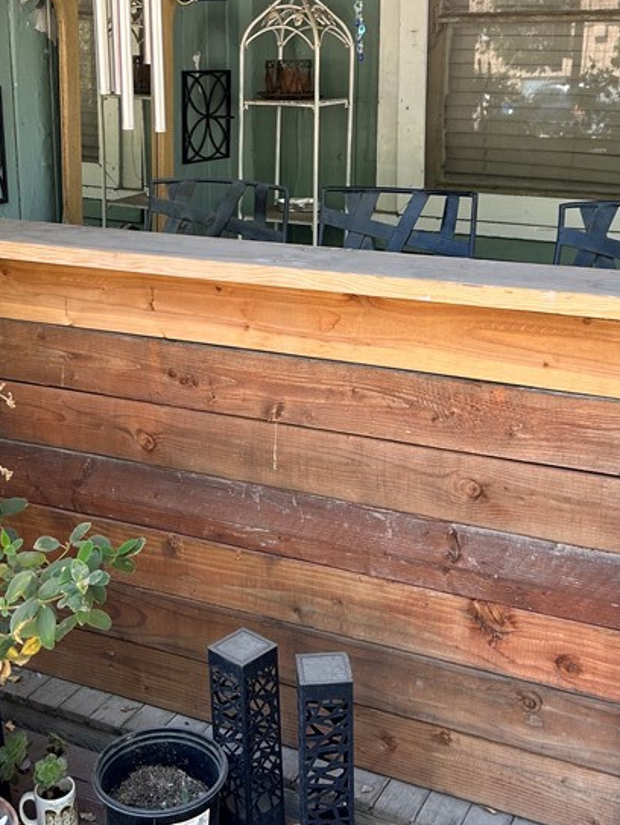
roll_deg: -0.3
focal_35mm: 49
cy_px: 269
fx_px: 1169
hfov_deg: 29.7
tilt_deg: -13.6
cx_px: 284
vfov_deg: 38.4
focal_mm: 5.7
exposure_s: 1/121
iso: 40
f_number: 1.5
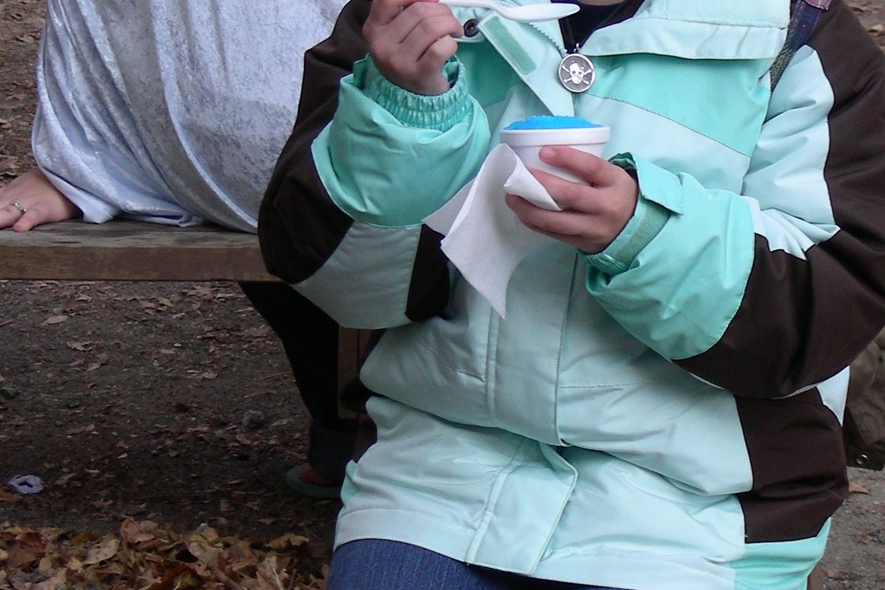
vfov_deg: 8.1
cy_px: 360
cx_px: 583
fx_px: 4178
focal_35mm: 170
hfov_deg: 12.1
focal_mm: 14.6
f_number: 3.5
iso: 50
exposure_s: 1/150
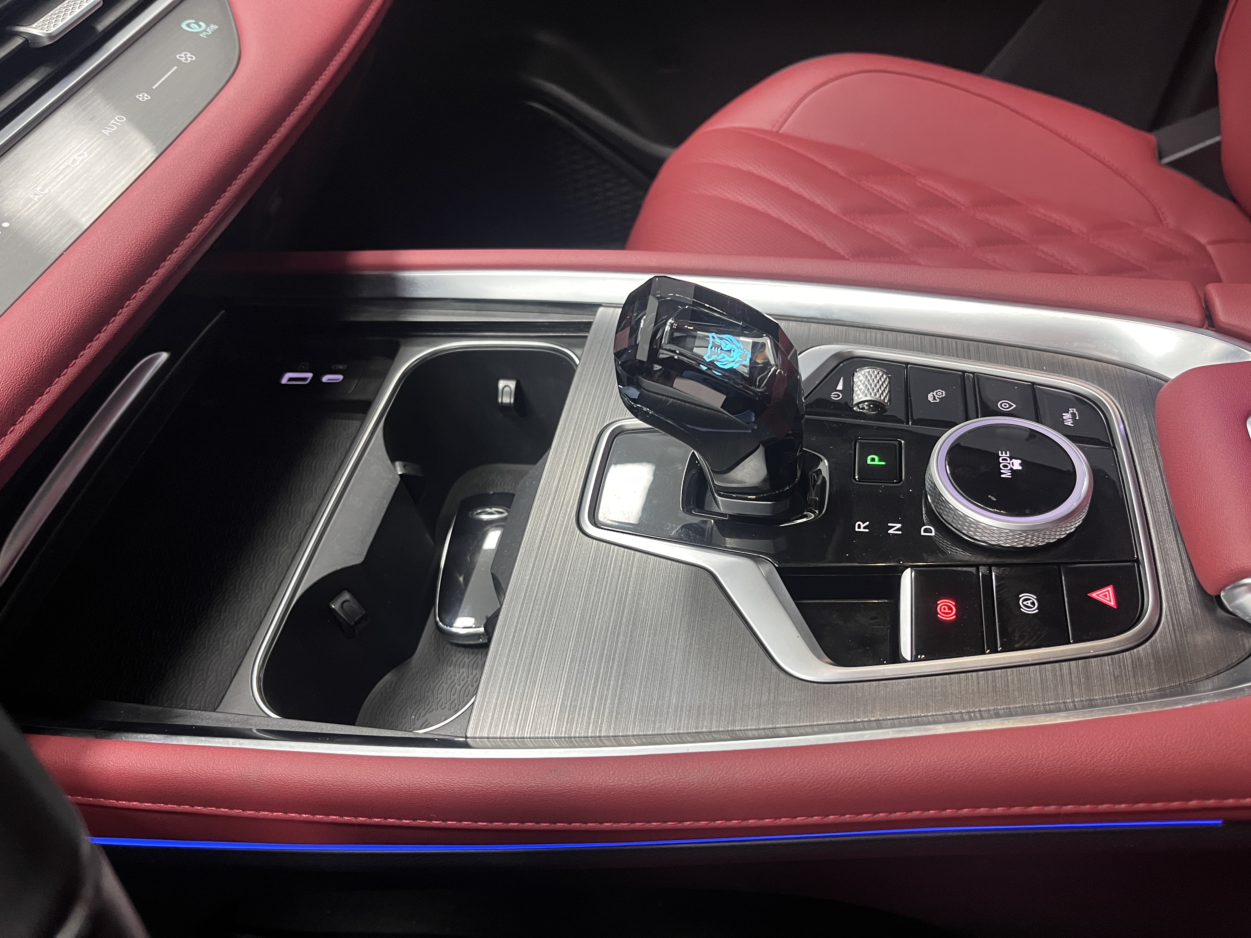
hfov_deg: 67.3
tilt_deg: -48.7
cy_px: 469
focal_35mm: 26
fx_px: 940
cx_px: 626
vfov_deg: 53.1
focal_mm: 5.1
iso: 320
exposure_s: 1/50
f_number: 1.6
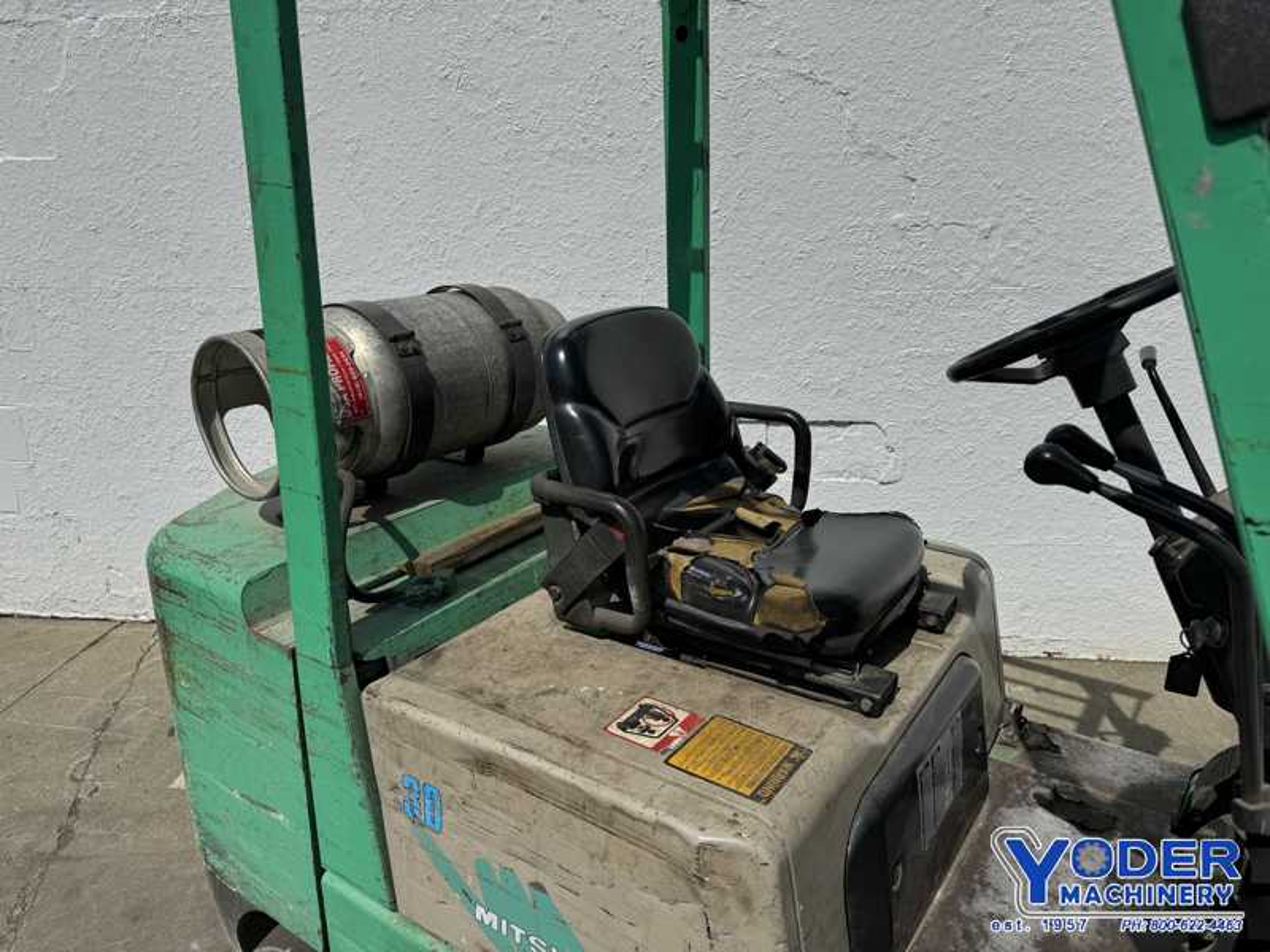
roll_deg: +0.7
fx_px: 881
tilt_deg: -18.9
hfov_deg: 71.6
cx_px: 635
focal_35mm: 24
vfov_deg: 56.8
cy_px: 476
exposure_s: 1/12346
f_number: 1.78
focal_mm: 6.76
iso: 80
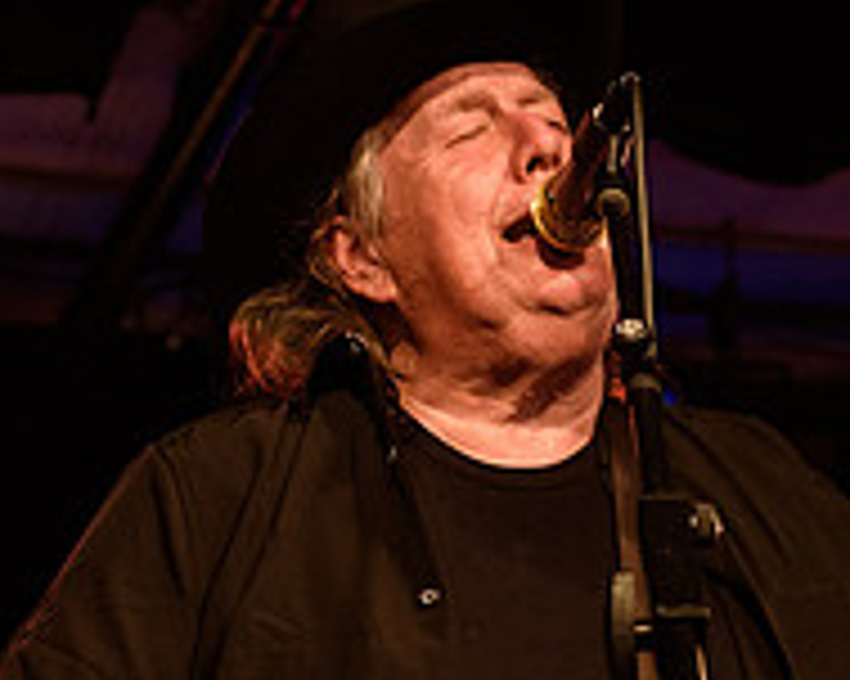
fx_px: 3470
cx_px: 817
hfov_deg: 13.8
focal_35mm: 138
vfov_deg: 11.2
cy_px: 431
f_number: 3.2
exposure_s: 1/125
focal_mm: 44
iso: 2500
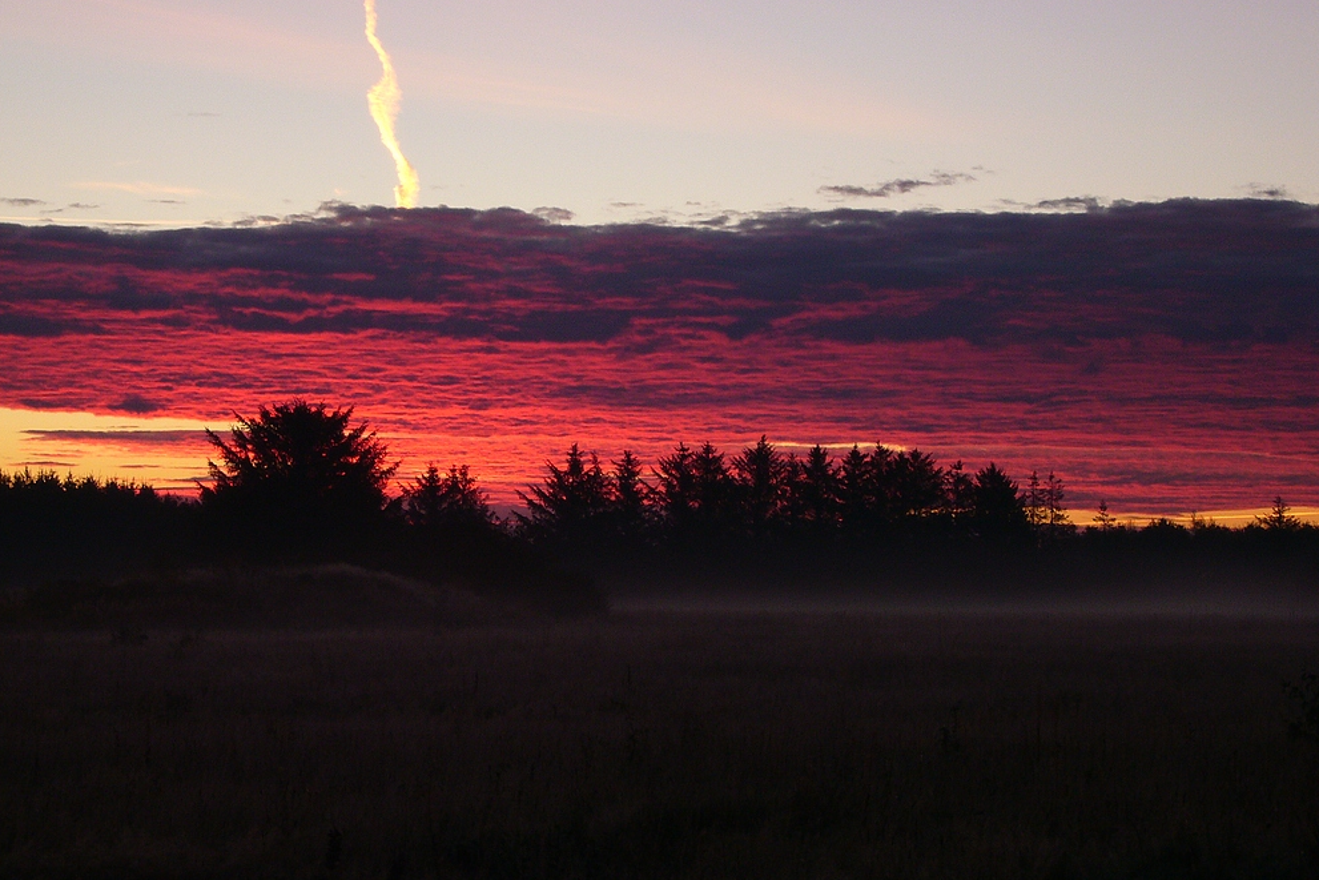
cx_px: 664
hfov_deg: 19.1
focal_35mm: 107
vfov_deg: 12.8
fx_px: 3921
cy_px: 458
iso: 100
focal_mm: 16.8
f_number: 5.6
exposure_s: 1/30
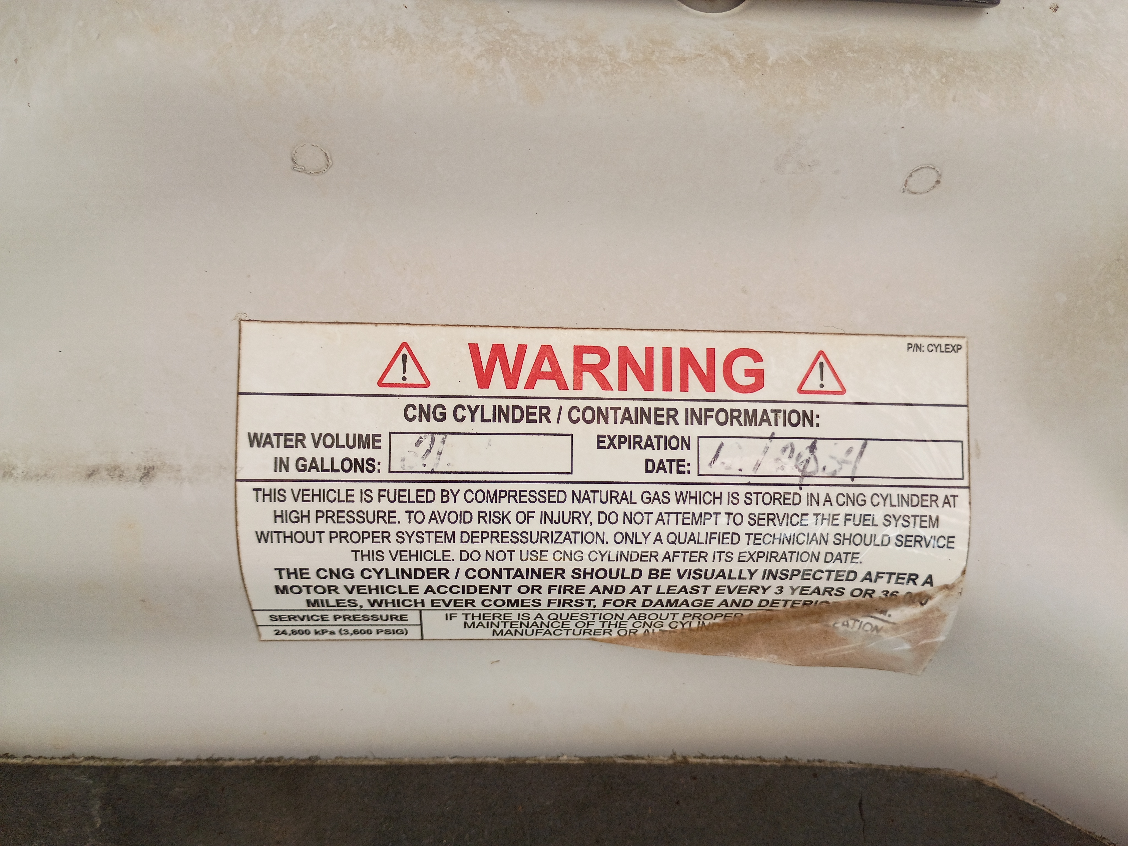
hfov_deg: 61.7
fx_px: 945
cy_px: 423
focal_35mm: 29
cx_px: 564
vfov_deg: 48.2
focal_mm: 4.27
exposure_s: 1/368
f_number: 1.8
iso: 100
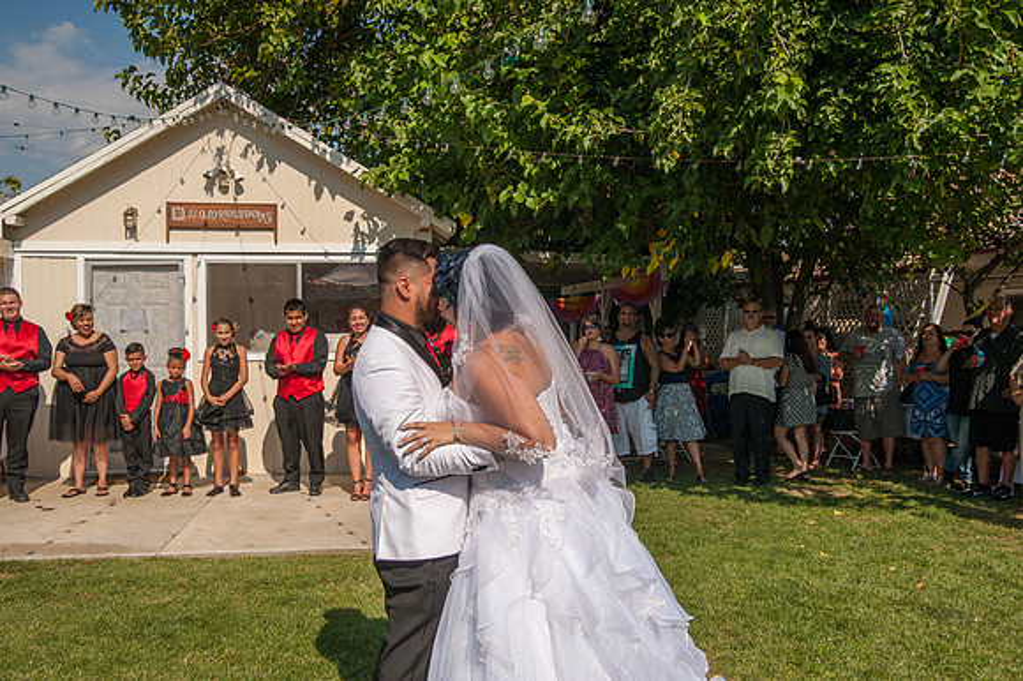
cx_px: 512
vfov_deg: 37.8
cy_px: 340
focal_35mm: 35
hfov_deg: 54.5
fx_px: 994
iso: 200
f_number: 11
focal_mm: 35
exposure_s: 1/500
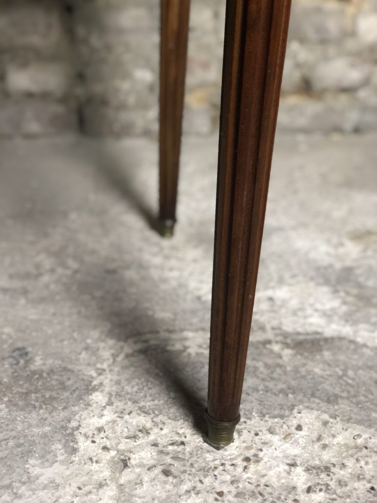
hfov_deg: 28.0
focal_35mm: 52
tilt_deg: -26.3
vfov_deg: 36.8
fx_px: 755
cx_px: 188
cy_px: 252
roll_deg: -1.9
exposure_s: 1/20
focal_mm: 6
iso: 160
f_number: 2.4
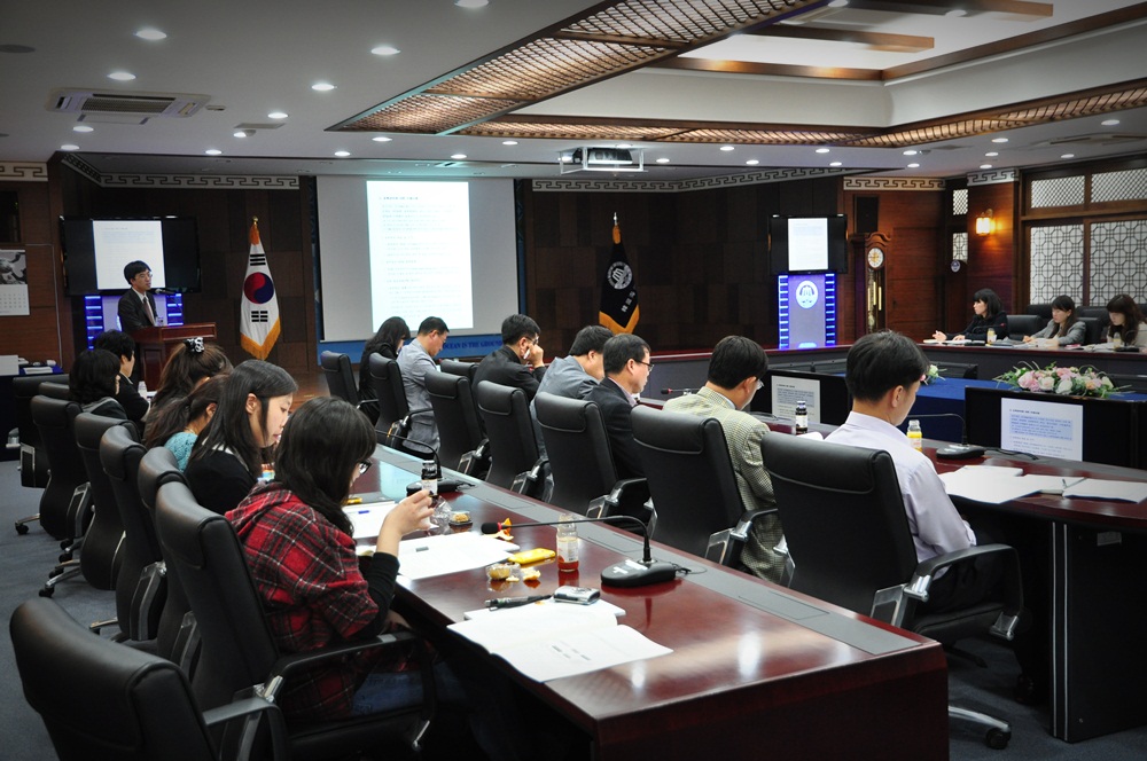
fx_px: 1193
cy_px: 380
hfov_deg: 51.3
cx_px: 574
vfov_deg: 35.4
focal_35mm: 38
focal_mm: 25
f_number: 5
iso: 800
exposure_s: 1/40
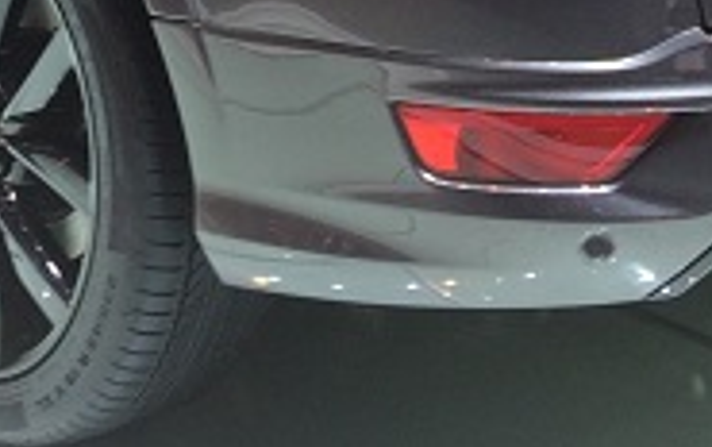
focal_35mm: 111
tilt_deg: -5.0
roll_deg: -0.3
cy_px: -358
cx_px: 204
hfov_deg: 18.7
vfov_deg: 11.0
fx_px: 2156
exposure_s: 1/50
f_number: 2.2
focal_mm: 4.15
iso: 40
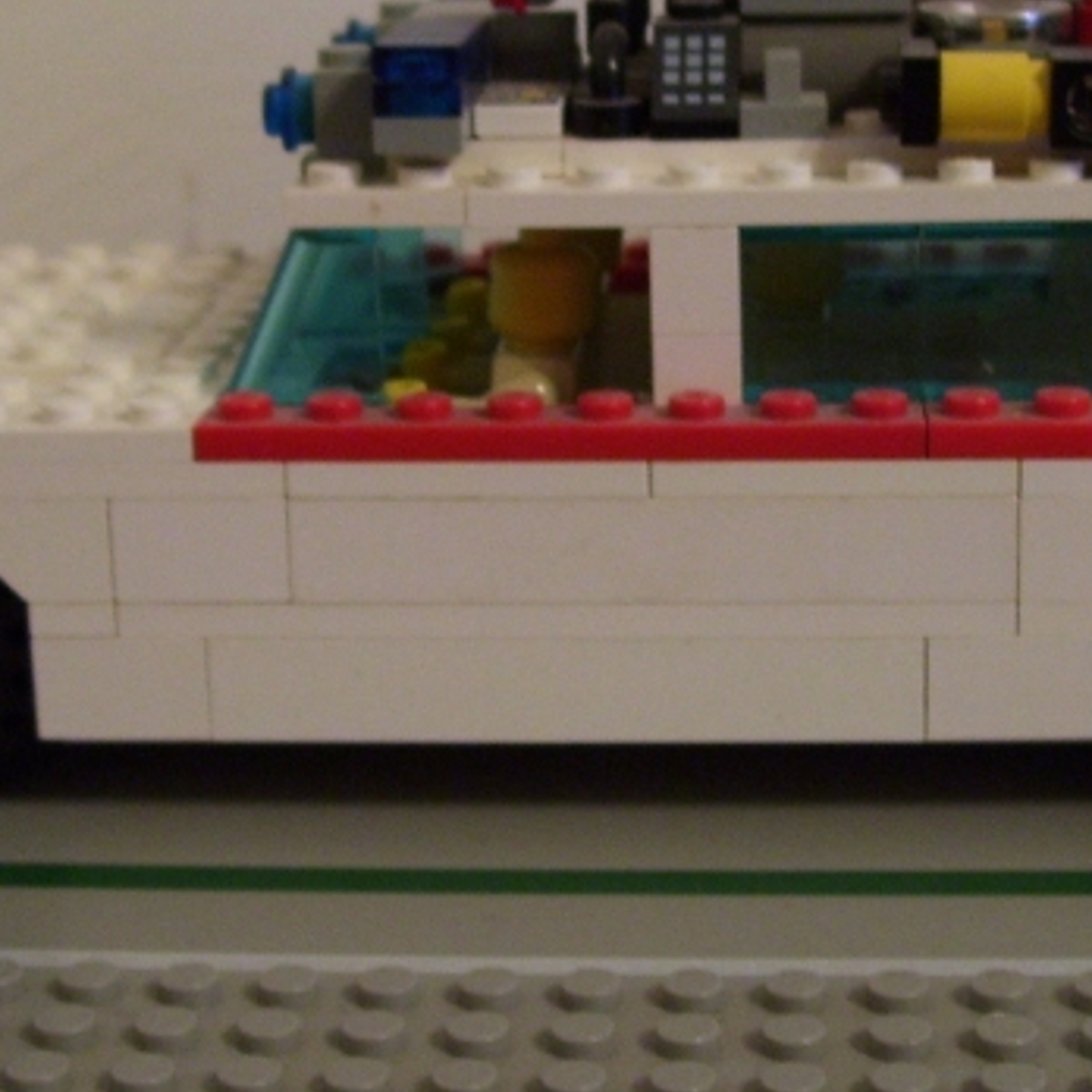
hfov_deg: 21.6
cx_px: 665
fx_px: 2855
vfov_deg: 21.6
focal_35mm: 80
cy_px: 468
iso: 160
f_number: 2.7
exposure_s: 1/8
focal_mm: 6
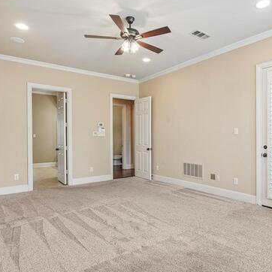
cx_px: 160
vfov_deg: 65.0
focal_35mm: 24
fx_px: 213
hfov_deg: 64.6
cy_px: 137
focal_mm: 16
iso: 400
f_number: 8
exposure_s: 1/20
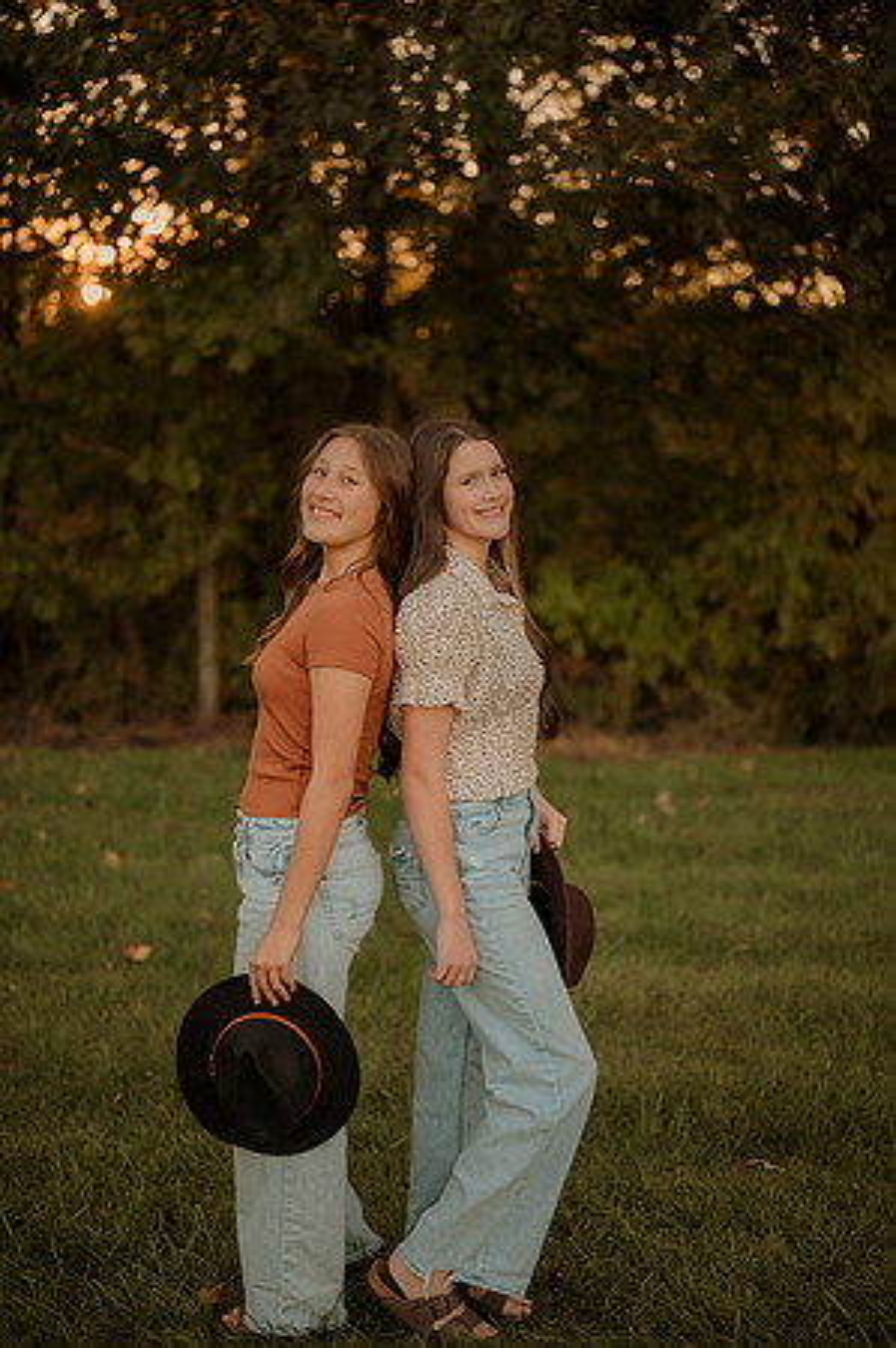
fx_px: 1871
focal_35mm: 50
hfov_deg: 26.9
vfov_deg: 39.6
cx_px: 448
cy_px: 674
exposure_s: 1/400
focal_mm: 50
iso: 250
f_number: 2
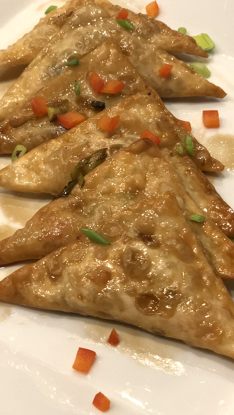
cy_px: 209
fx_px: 871
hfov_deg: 15.3
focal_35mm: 79
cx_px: 140
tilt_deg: -49.3
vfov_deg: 26.8
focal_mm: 6
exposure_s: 1/30
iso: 100
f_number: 2.4
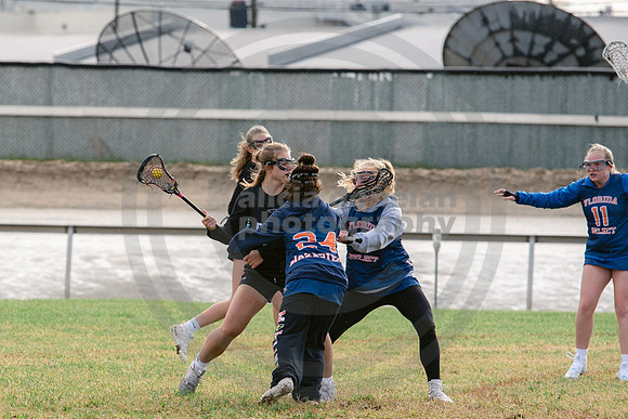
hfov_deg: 6.7
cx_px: 211
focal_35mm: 308
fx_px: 5377
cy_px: 282
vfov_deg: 4.5
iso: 400
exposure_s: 1/1250
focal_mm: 200
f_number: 4.5
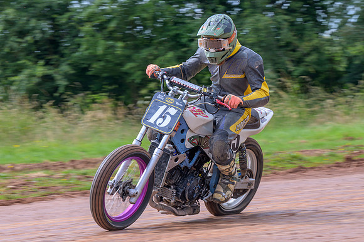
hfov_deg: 8.7
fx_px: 2402
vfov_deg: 5.8
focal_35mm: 238
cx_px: 156
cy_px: 119
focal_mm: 125
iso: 160
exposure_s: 1/200
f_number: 8
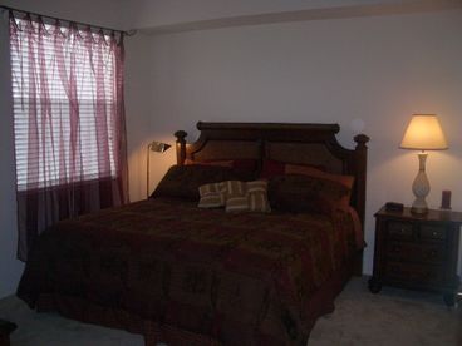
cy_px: 173
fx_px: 467
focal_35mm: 35
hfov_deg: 52.6
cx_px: 231
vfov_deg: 40.7
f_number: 4.3
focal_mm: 5.8
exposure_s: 1/60
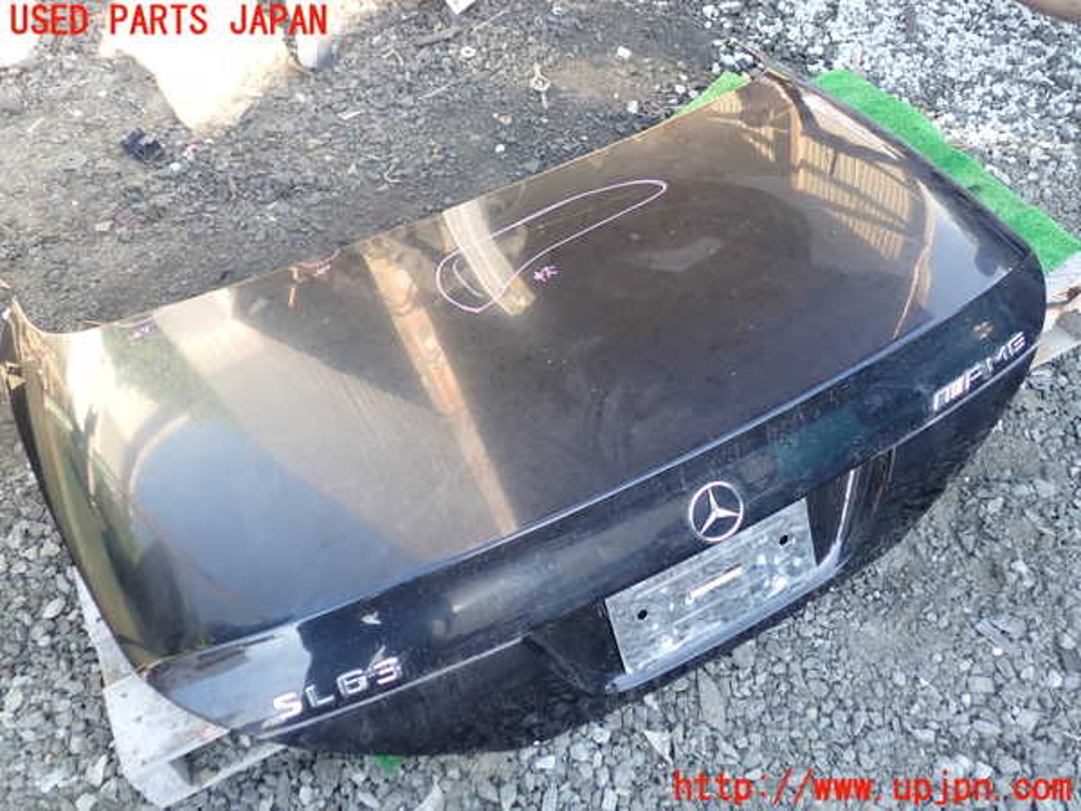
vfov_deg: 46.8
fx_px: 937
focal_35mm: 30
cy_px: 406
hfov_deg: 60.0
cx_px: 540
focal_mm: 5.4
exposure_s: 1/80
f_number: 2.3
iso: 100
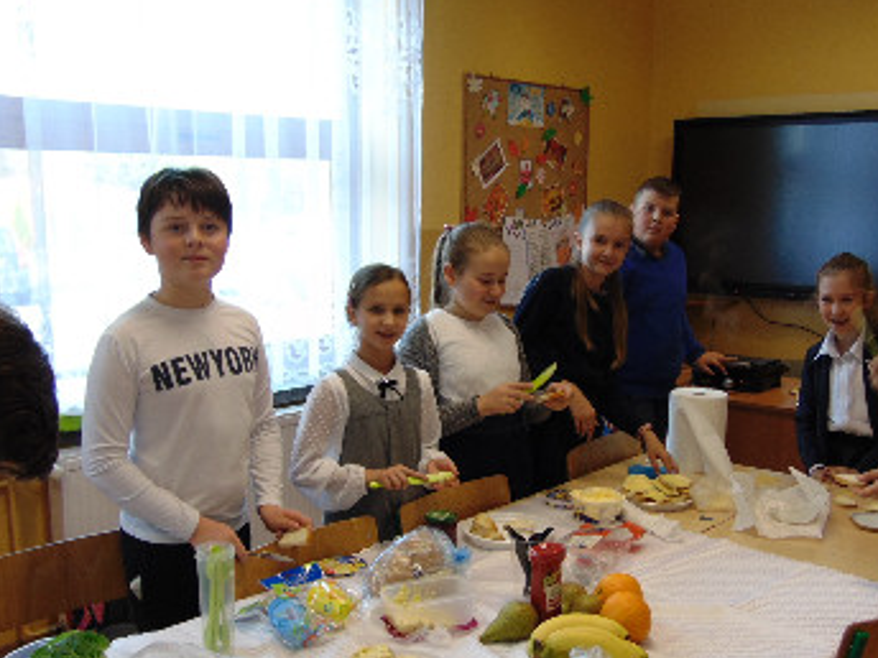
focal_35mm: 40
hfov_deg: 46.8
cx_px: 472
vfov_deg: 35.8
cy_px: 412
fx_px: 1015
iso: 100
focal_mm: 4.5
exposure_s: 1/30
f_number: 3
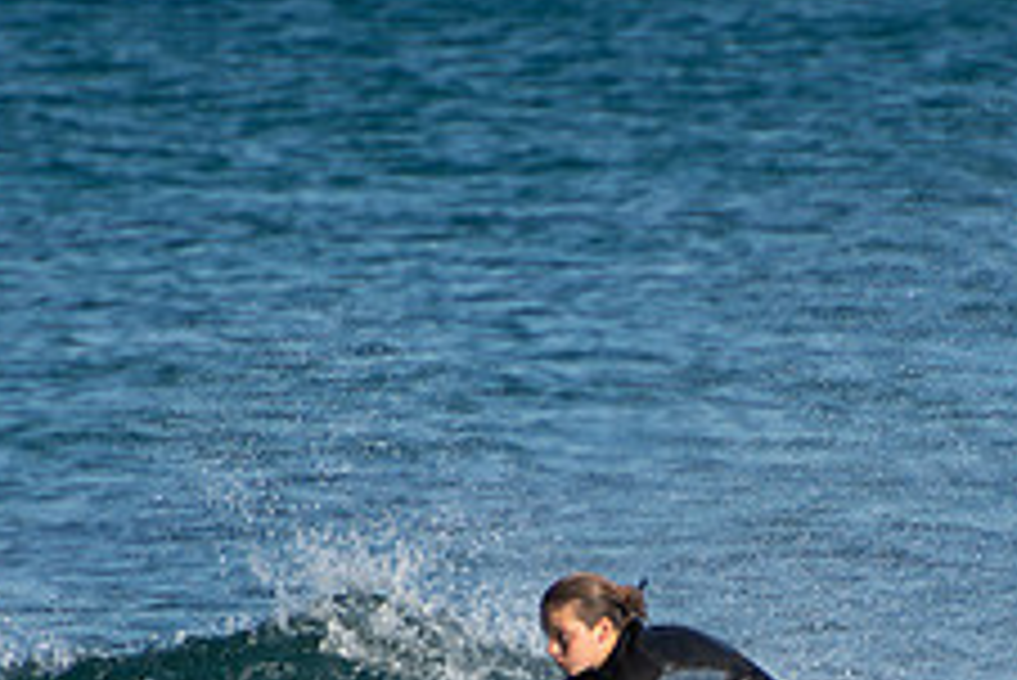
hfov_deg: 1.3
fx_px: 43588
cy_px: 768
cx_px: 770
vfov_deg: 0.9
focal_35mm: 1542
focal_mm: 400
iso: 220
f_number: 5.6
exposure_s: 1/1000
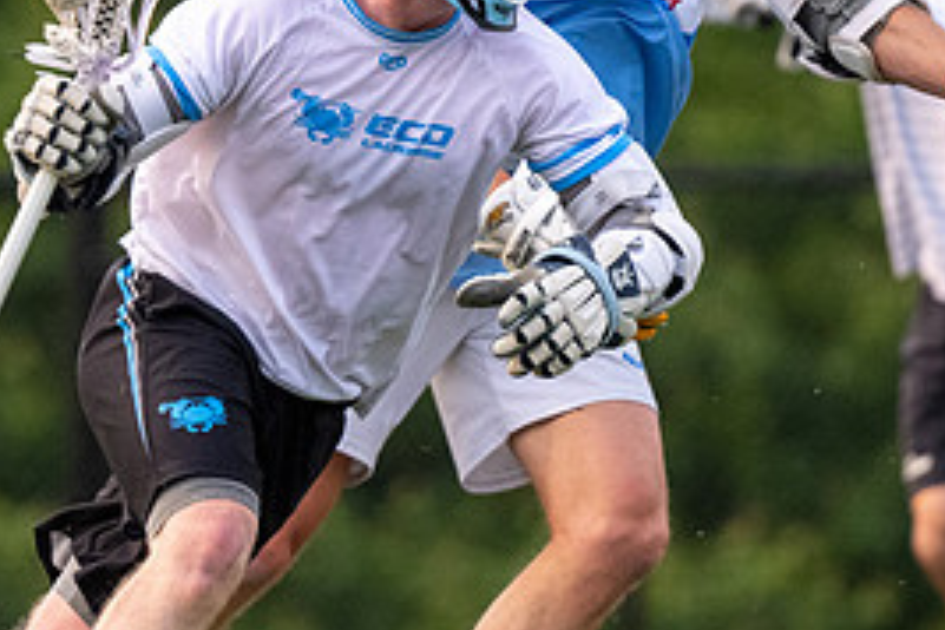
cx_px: 65
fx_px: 40816
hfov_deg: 1.3
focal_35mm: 1555
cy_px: 120
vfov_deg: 0.9
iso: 2500
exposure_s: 1/1000
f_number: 5.6
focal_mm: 500
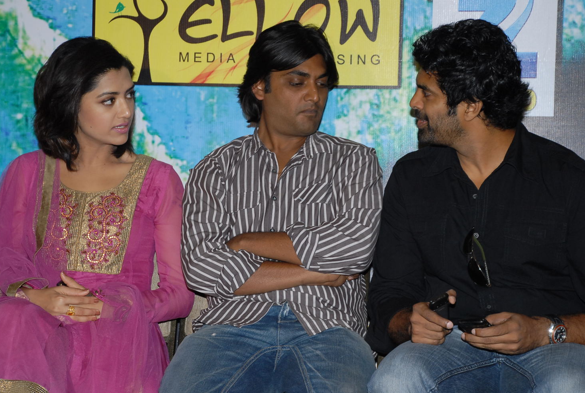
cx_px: 307
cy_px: 184
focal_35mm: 123
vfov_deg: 11.2
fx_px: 1995
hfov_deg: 16.7
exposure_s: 1/125
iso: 400
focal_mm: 75
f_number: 5.6
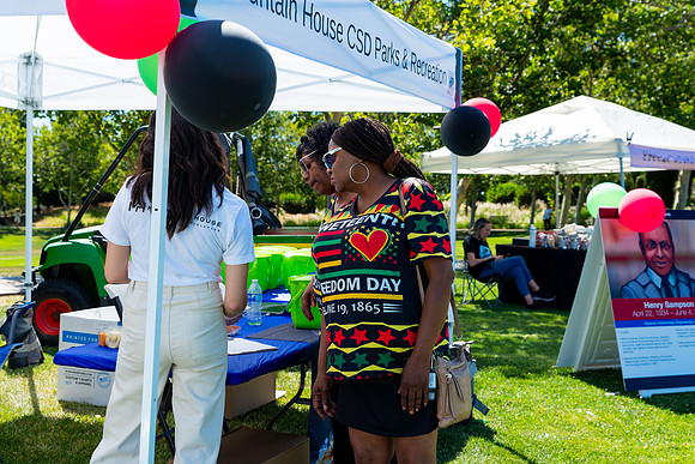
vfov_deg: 28.1
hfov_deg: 41.1
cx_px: 348
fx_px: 927
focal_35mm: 48
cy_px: 232
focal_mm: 48
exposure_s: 1/1000
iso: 320
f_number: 5.6
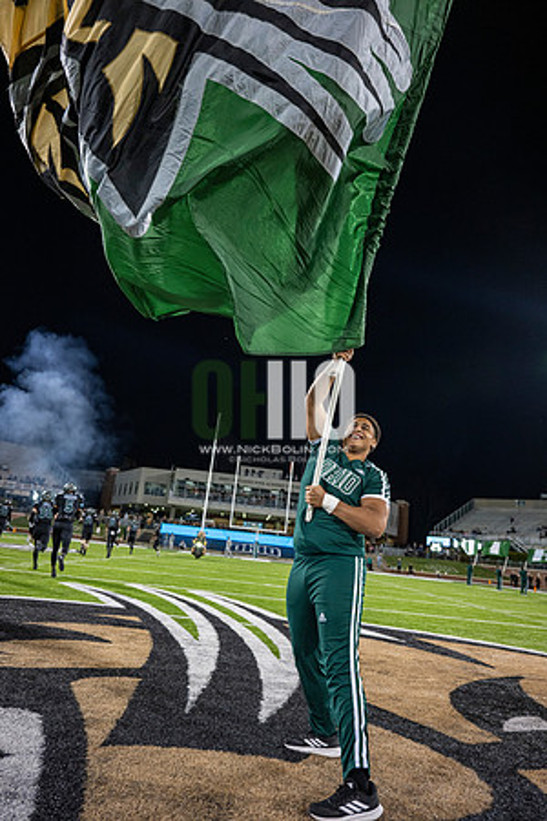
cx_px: 274
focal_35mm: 24
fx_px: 547
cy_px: 410
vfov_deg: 73.7
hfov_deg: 53.1
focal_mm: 24
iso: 1250
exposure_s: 1/500
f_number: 3.2
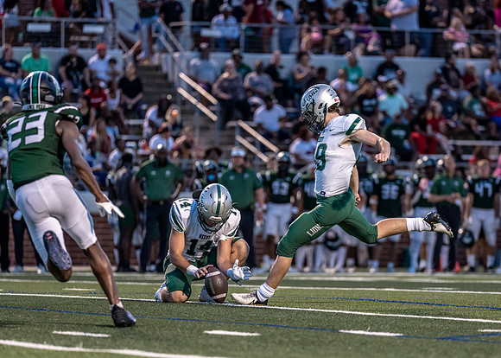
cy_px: 219
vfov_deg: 5.1
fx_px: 4025
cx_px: 334
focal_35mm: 283
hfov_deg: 7.1
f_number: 2.8
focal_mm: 200
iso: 3200
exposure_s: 1/1250
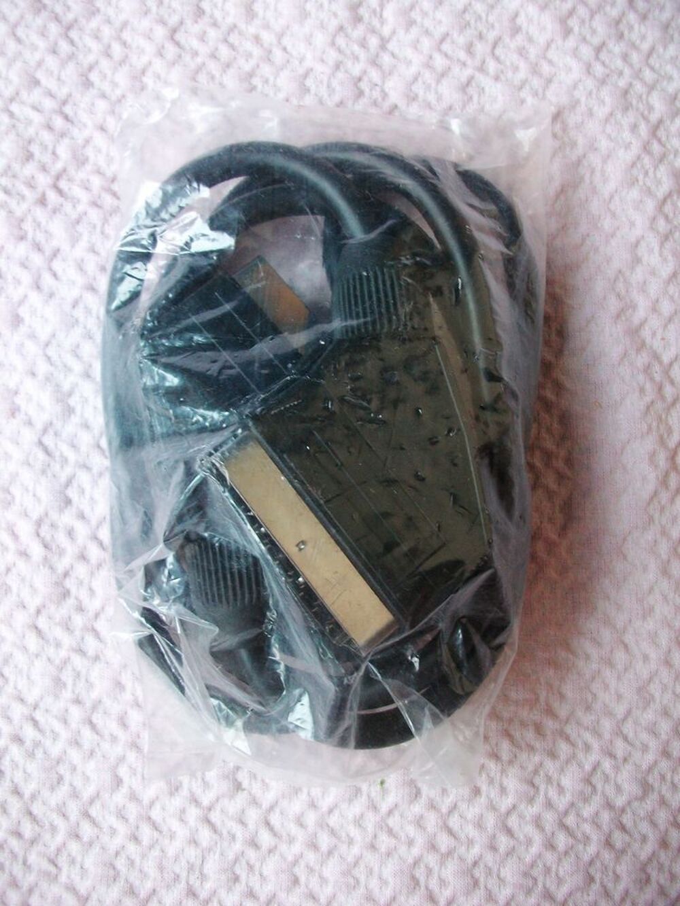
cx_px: 340
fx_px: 838
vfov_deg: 56.8
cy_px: 453
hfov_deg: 44.2
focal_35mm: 32
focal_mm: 5.7
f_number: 2.9
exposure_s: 1/16.8
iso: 160
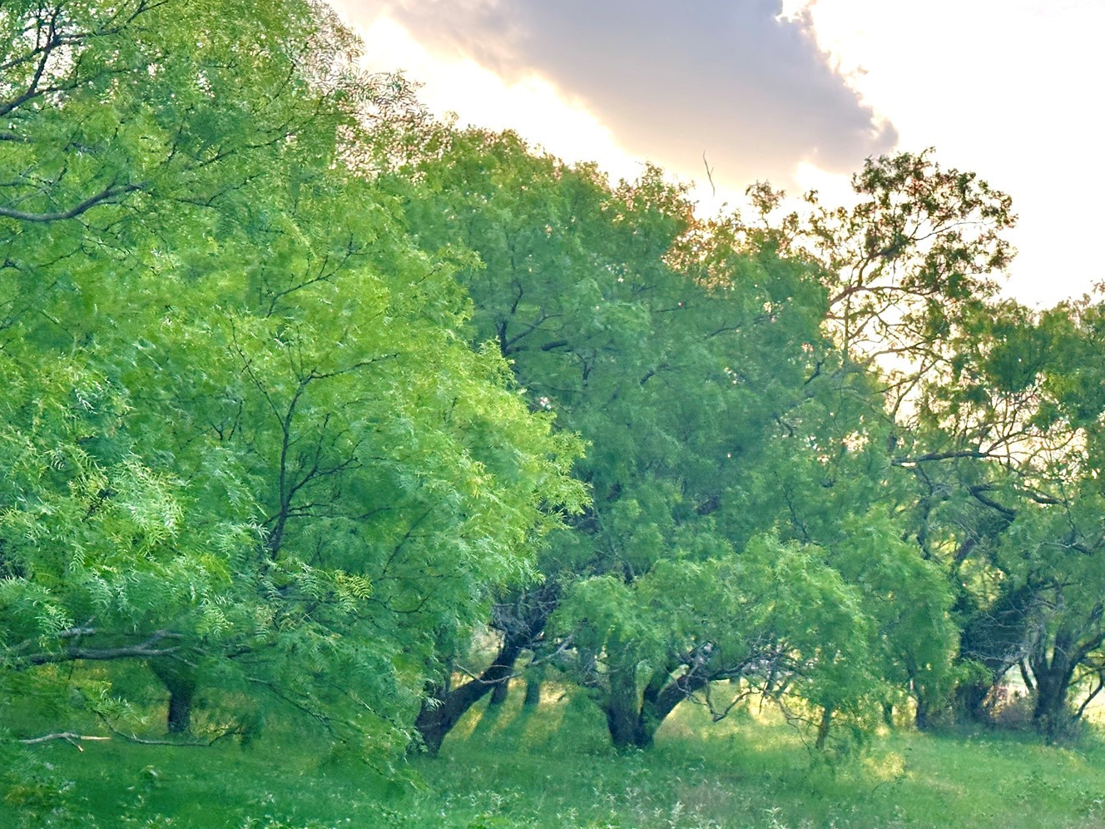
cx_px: 807
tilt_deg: +2.3
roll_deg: -7.4
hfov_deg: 26.1
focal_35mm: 74
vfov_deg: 19.8
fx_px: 2362
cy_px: 549
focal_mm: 6.86
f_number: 1.78
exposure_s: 1/694
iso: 64
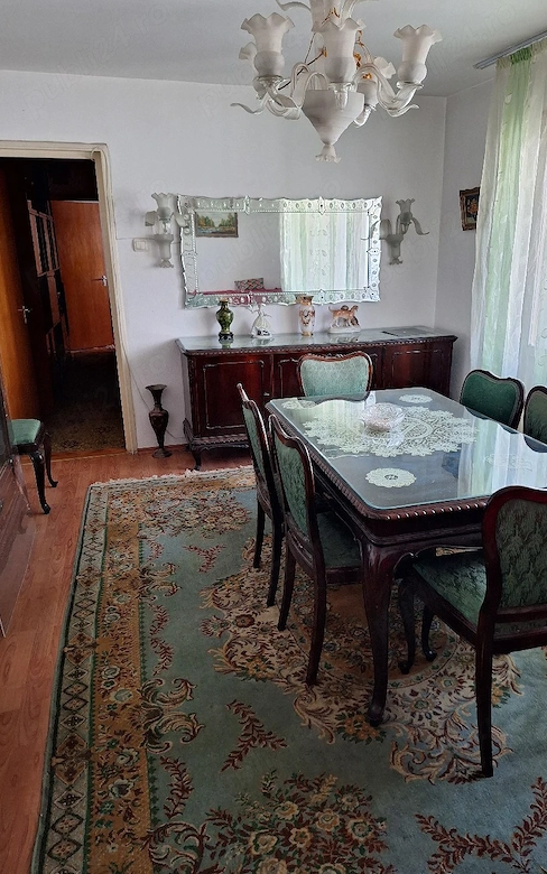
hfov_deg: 49.1
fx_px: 596
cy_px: 434
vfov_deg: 72.5
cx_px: 314
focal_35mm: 25
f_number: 1.8
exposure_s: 1/30
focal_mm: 5.54
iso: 250
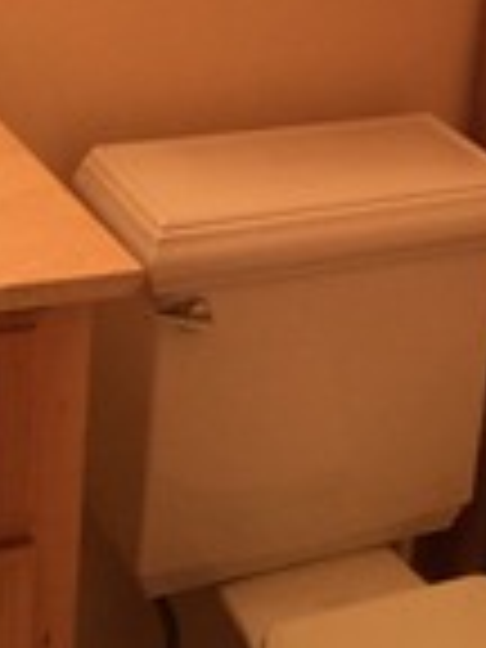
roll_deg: -3.7
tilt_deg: -11.8
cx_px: 342
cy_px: -32
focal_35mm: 97
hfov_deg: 15.2
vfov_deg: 19.5
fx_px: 1816
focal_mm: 4.15
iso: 250
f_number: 2.2
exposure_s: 1/20
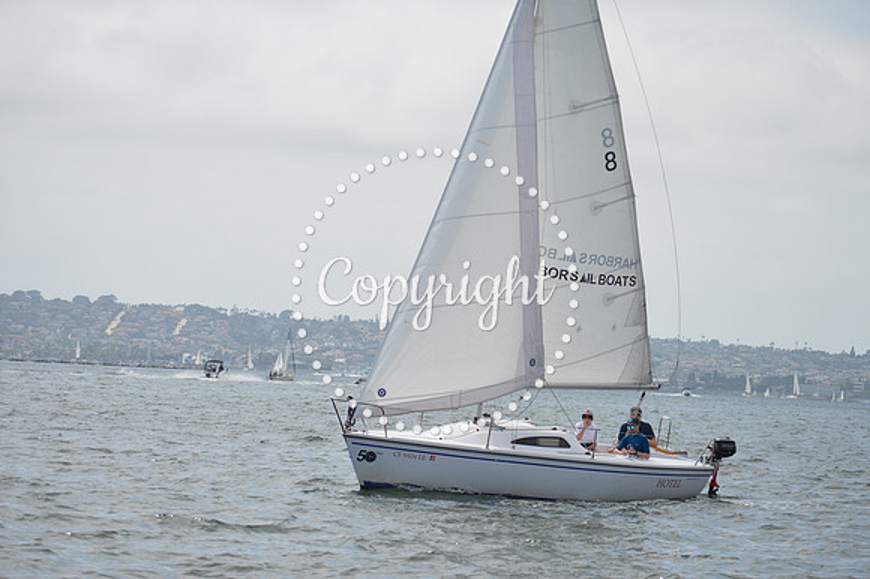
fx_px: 3333
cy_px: 290
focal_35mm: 138
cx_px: 435
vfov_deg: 9.9
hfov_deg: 14.9
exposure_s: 1/640
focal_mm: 92
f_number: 6.3
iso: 100
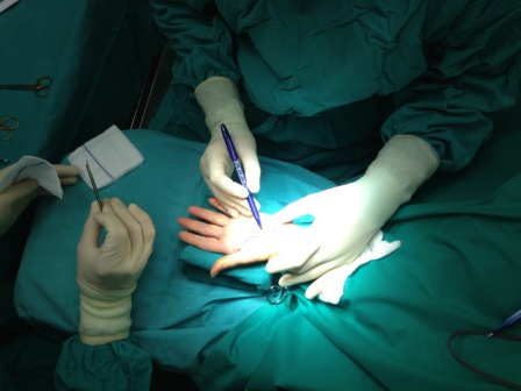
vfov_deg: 42.9
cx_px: 260
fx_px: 497
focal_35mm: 33
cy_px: 196
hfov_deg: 55.4
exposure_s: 1/120
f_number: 2.4
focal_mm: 4.13
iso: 50
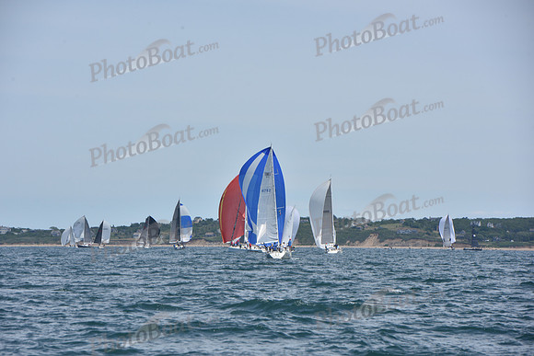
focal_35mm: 200
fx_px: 2967
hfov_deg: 10.3
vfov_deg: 6.9
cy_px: 178
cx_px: 267
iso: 250
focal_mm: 200
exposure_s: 1/800
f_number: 11
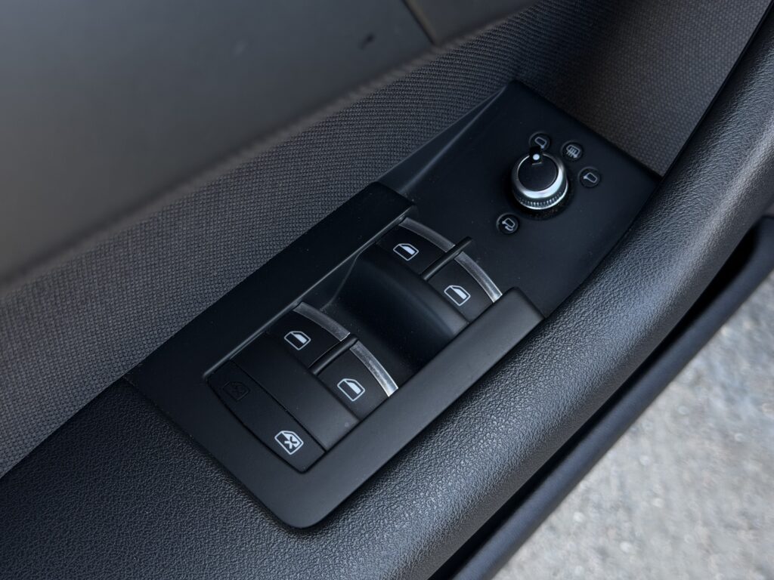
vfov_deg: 30.3
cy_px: 290
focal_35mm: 48
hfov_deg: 39.7
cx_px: 387
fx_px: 1073
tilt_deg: -61.4
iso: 80
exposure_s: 1/141
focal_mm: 6.76
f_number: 1.78
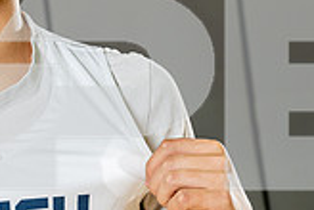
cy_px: 91
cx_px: -42
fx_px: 1756
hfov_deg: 10.1
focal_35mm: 201
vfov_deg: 6.9
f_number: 7.1
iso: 640
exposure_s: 1/250
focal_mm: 57
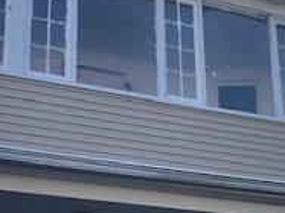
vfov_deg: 15.3
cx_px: 242
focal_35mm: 96
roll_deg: +3.9
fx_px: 790
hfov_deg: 20.1
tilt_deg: +20.4
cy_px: 163
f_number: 1.8
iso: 20
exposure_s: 1/490
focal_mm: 3.99
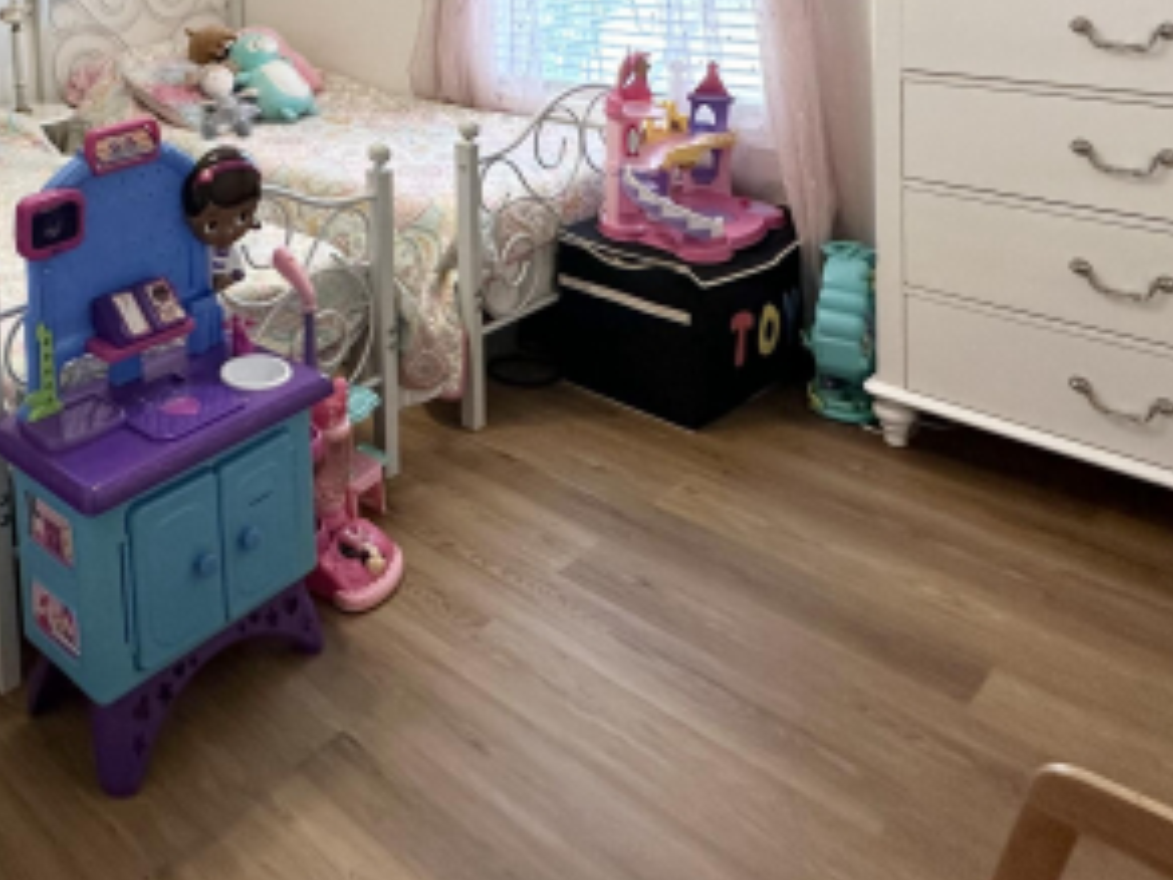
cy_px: -48
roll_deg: +3.0
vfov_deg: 38.0
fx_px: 1084
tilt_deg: -4.3
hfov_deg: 50.7
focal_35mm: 32
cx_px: 131
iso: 160
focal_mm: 2.22
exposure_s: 1/120
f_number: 2.2
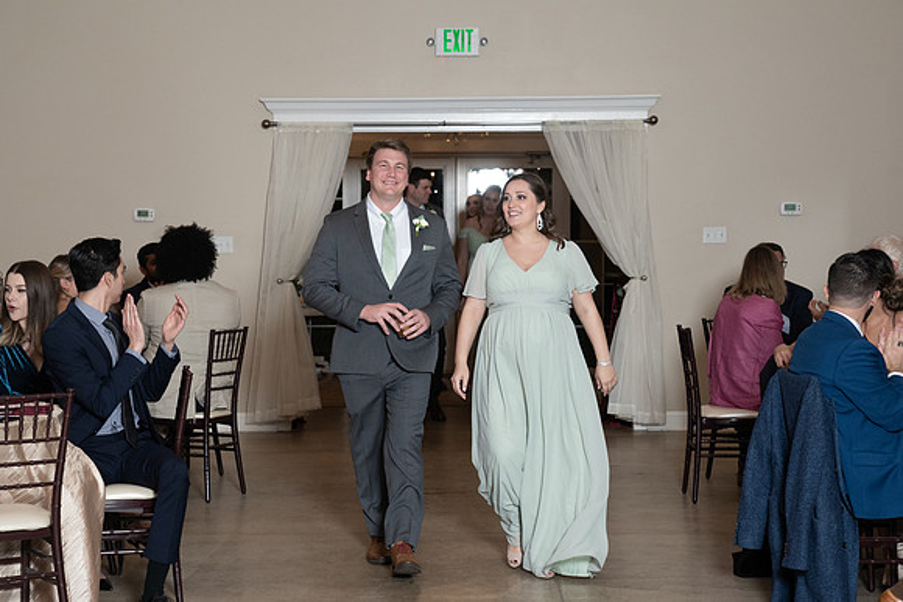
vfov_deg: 17.1
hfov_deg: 25.4
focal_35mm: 80
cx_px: 421
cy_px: 333
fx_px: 2003
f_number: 5.6
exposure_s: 1/200
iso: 2000
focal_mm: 70
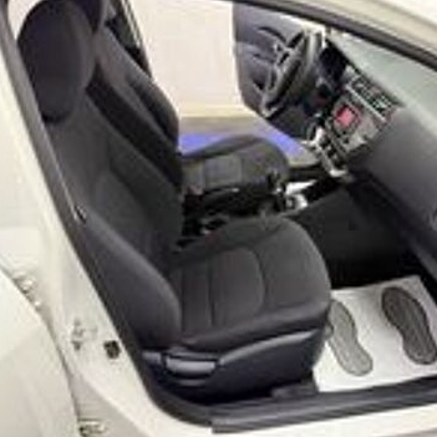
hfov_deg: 55.2
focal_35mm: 29
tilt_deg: -33.7
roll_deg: -1.5
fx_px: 414
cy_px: 215
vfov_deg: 55.6
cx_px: 265
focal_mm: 6.76
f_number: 1.78
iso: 320
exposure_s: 1/50
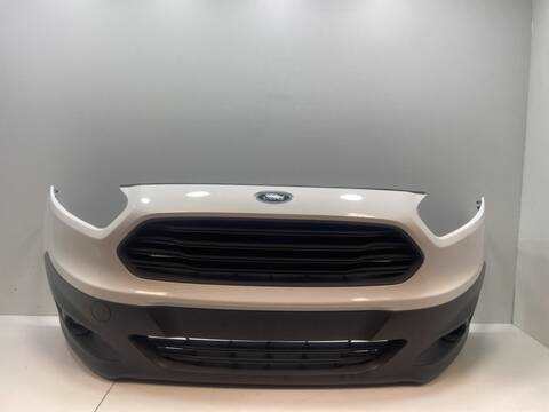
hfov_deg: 67.3
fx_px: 412
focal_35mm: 26
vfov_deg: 53.1
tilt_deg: -5.5
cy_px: 206
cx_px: 274
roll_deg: -1.4
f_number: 1.6
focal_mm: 4.2
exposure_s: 1/100
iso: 125
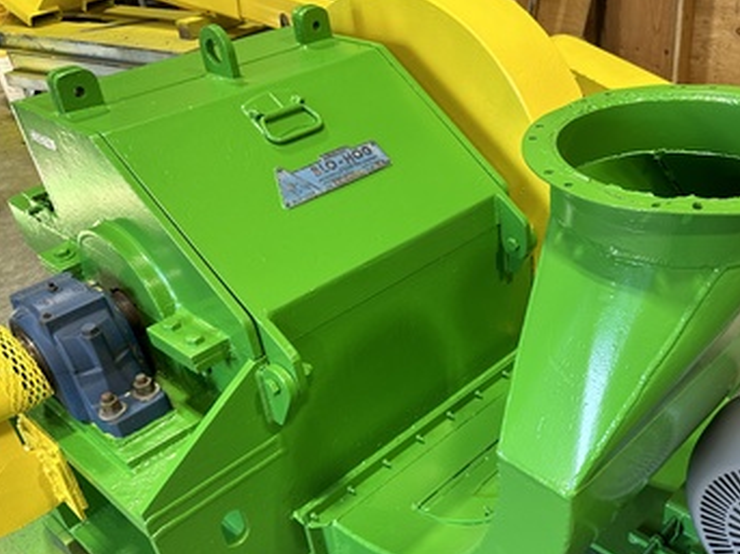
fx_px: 748
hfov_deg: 51.6
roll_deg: +3.3
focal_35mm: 35
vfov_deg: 40.4
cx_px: 494
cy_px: 346
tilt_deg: -35.4
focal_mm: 6.86
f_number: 1.78
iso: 125
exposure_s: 1/120
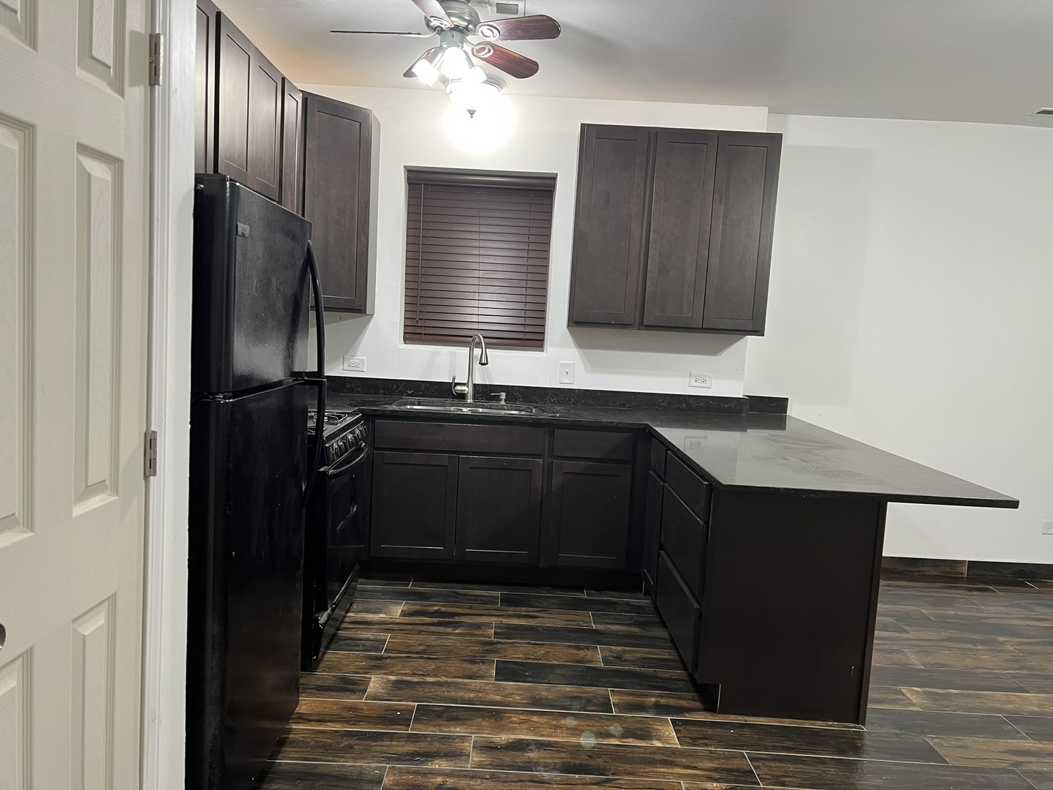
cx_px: 526
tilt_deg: -6.2
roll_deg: -3.0
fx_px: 791
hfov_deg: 67.3
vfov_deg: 53.1
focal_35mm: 26
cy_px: 395
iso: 160
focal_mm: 5.7
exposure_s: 1/60
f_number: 1.5
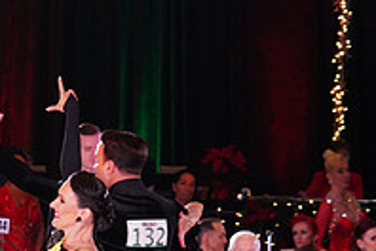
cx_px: -122
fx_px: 2632
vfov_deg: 5.4
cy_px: 362
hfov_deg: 8.1
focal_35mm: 252
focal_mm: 86
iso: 3200
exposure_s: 1/200
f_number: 4.5
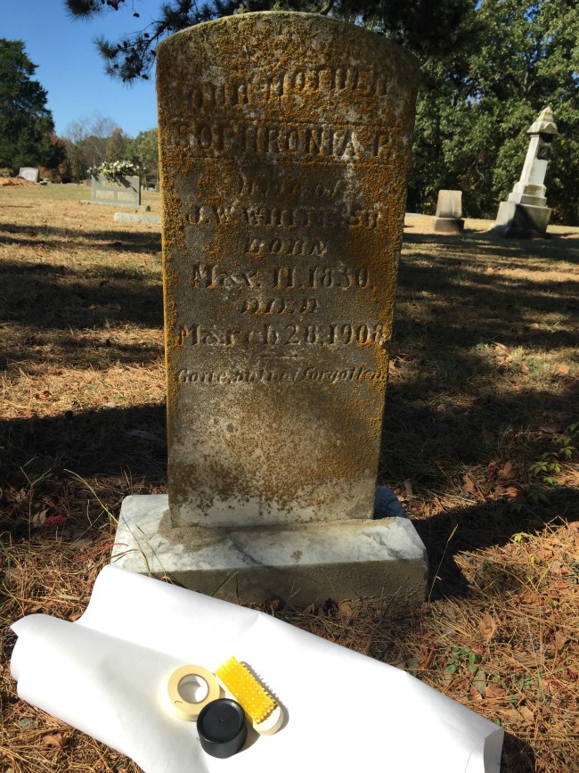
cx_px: 290
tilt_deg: -15.2
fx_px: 647
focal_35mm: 29
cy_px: 386
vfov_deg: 61.7
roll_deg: -3.5
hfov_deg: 48.2
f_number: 2.2
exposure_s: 1/1464
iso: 32
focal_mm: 4.15
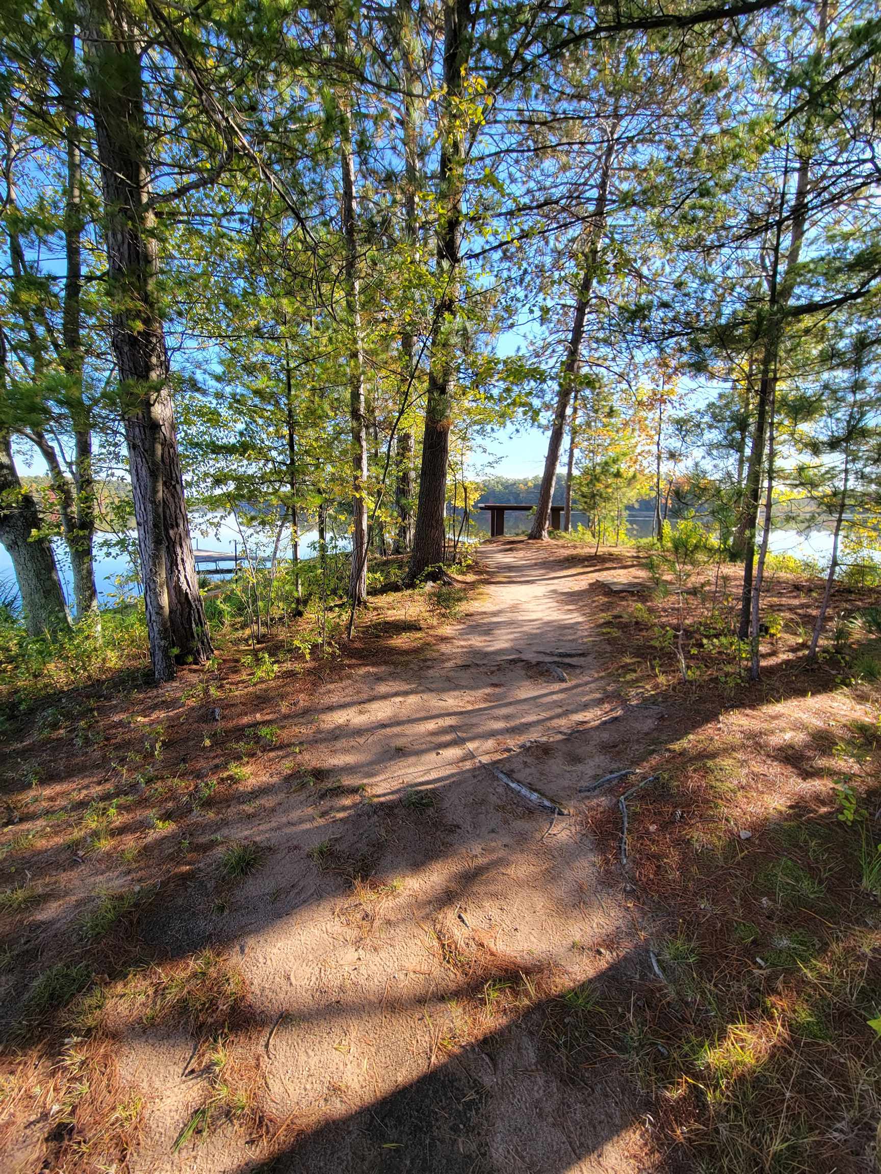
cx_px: 440
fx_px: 441
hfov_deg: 89.9
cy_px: 587
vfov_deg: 106.2
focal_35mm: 13
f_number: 2.2
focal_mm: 2.2
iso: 50
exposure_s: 1/265
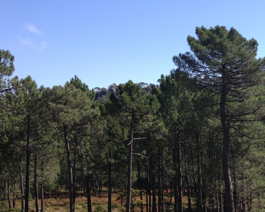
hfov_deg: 28.9
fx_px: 494
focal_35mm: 63
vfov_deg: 24.0
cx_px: 237
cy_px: 149
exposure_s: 1/1082
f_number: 2.4
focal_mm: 4.28
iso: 64
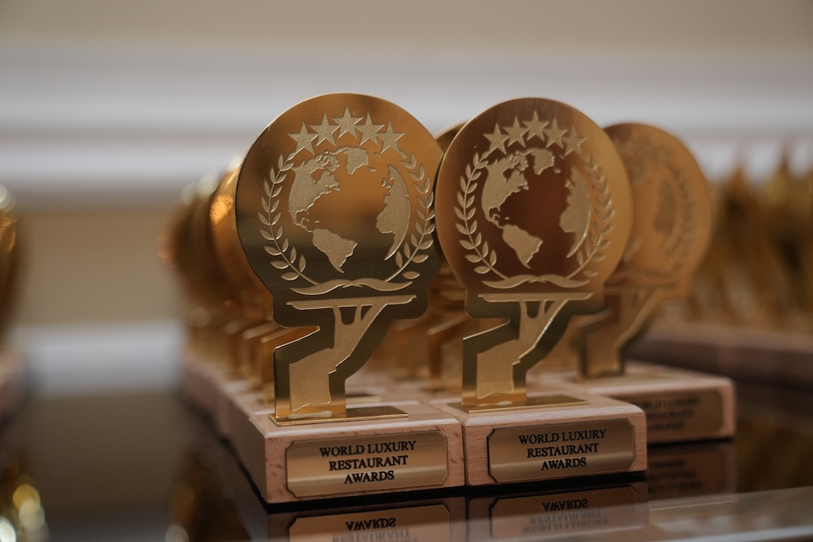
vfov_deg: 29.2
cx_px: 406
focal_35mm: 46
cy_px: 271
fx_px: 1039
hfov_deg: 42.7
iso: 1000
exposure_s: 1/125
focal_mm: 46
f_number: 2.8
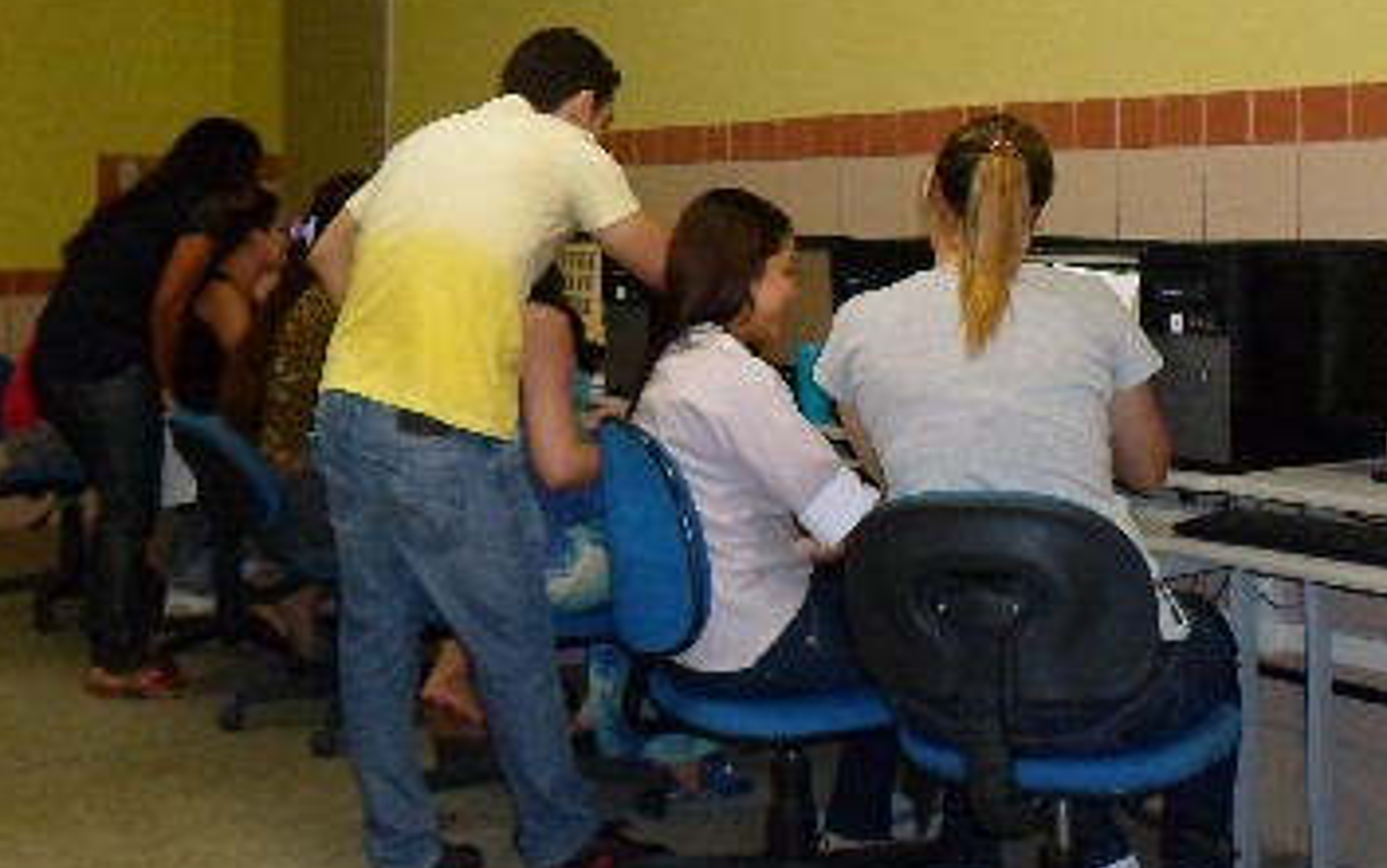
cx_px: 676
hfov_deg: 41.8
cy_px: 228
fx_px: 1815
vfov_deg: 26.6
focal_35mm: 48
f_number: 2.5
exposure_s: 1/30
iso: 160
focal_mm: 4.5
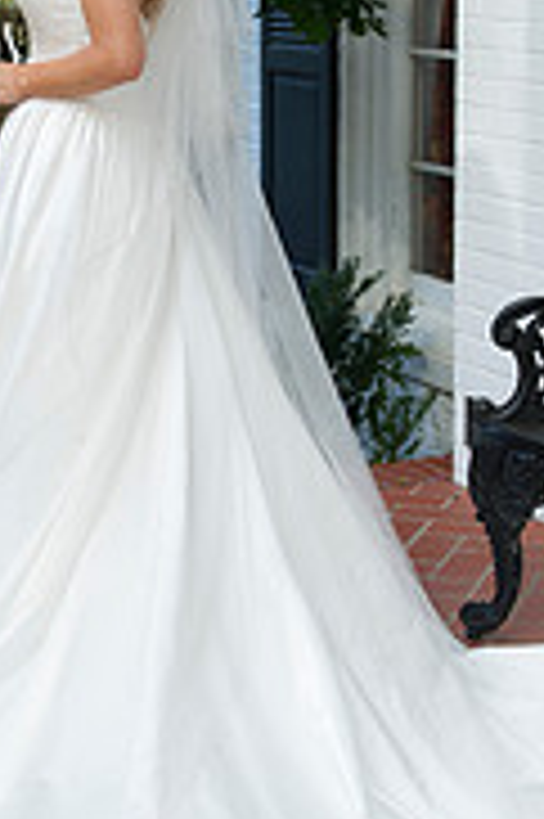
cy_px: 274
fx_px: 2135
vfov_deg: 21.6
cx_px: 110
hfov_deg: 14.4
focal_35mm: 94
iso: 400
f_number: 5
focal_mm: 38
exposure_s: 1/200
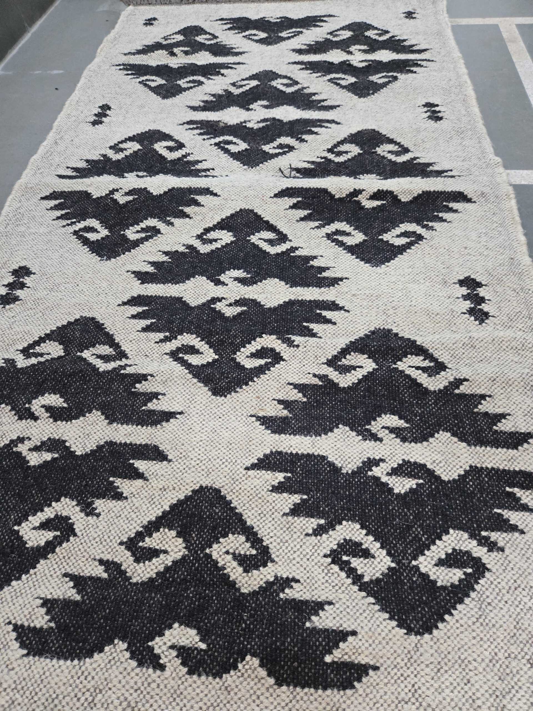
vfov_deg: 73.9
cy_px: 356
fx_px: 472
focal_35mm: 23
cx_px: 266
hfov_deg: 58.9
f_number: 1.8
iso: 800
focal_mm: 5.4
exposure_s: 1/100
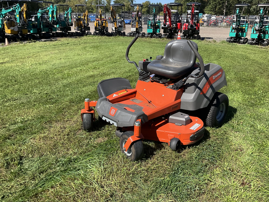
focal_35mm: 29
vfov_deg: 48.2
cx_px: 134
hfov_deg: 61.7
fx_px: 225
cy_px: 101
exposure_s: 1/1055
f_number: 1.8
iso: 25
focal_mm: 3
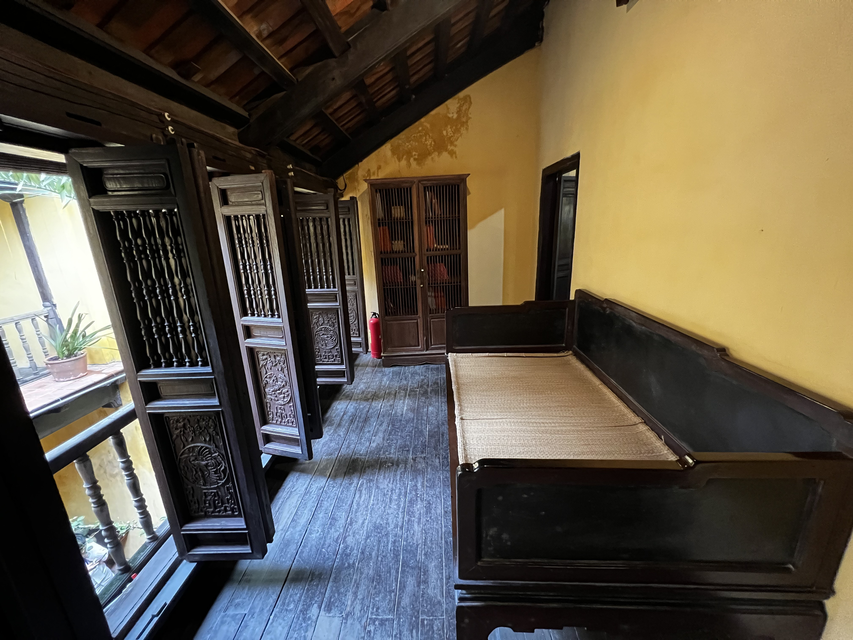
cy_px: 320
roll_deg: +2.5
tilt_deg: -15.6
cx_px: 426
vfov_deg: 89.9
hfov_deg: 106.2
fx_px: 320
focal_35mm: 13
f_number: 1.8
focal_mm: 1.57
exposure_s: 1/46
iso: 1000
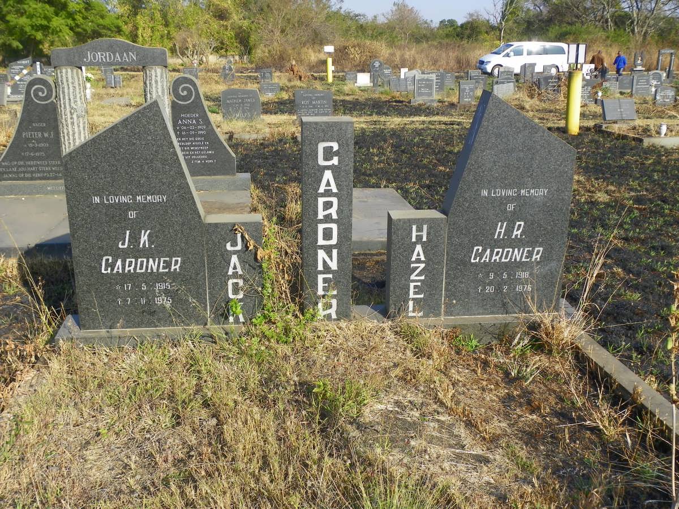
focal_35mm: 40
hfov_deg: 46.8
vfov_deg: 36.0
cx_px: 340
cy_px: 254
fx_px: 785
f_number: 4.5
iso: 64
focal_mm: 7.1
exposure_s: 1/200
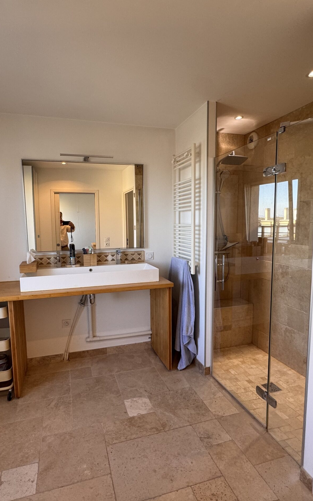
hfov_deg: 59.6
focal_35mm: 20
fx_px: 273
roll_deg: +0.7
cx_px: 145
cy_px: 252
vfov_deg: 85.1
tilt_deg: -5.5
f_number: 2.2
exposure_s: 1/99
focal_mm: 2.22
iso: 125
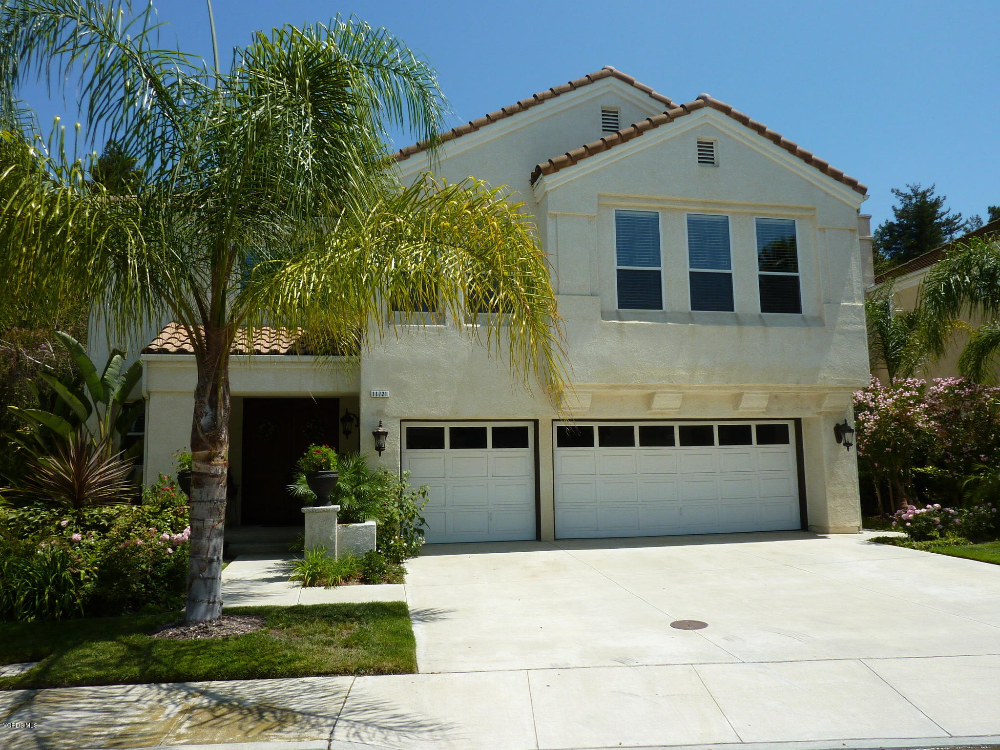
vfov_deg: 54.9
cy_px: 375
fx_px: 722
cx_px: 500
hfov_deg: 69.4
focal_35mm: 25
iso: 80
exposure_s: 1/400
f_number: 5.6
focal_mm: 4.1
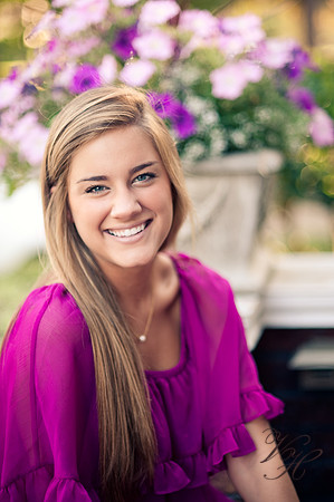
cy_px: 251
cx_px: 167
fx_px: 1186
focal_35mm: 85
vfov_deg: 23.9
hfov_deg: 16.0
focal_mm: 85
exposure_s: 1/320
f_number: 1.8
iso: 250
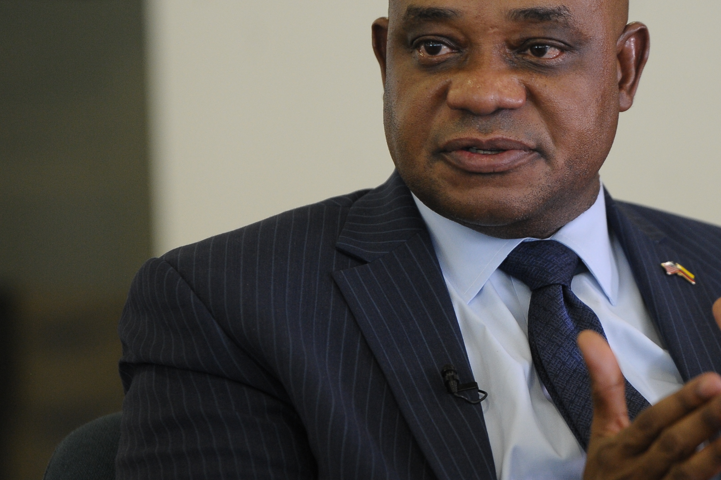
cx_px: 531
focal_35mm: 294
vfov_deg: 4.7
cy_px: 236
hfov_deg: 7.0
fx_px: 5884
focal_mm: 165
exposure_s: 1/500
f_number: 2.8
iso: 2000
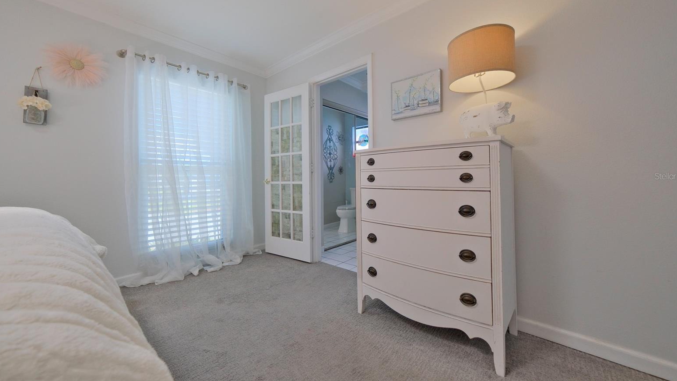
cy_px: 176
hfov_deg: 110.8
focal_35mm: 13
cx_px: 344
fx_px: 233
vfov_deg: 78.3
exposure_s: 1/125
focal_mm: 8
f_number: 4
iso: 640
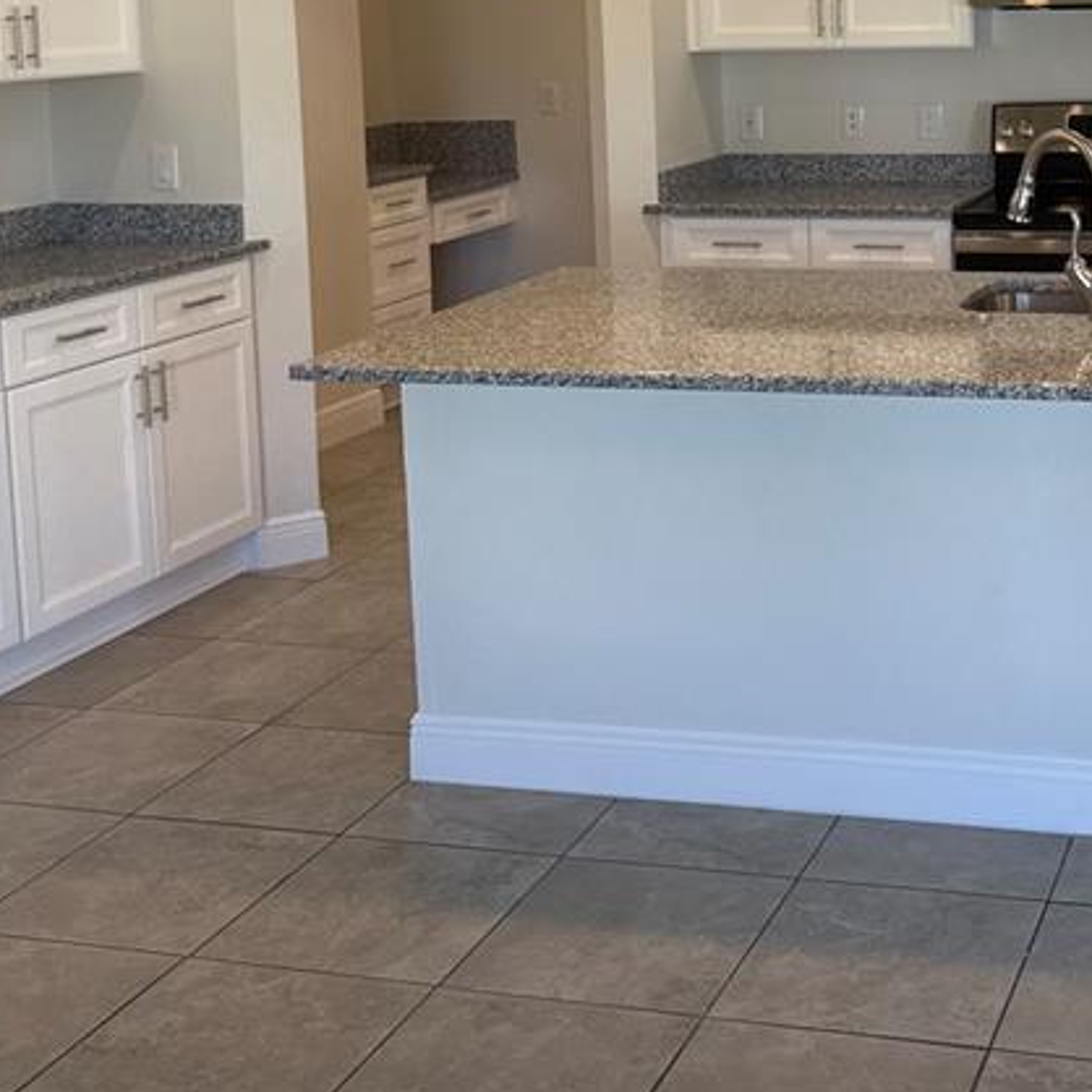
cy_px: 141
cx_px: 972
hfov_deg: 31.3
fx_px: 1856
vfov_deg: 31.5
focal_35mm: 52
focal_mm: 6.76
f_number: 1.78
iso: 80
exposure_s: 1/170
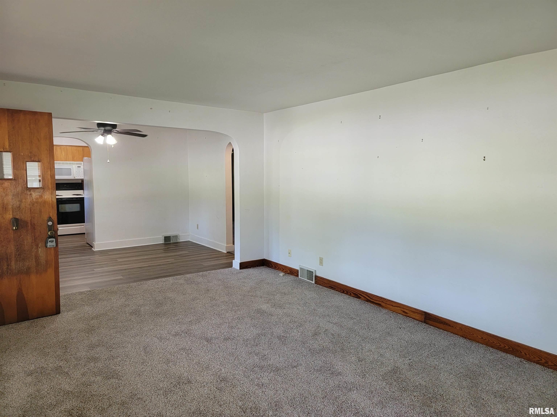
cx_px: 278
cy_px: 208
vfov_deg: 56.8
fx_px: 386
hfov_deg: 71.6
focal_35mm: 24
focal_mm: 6.7
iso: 200
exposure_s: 1/60
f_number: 1.8
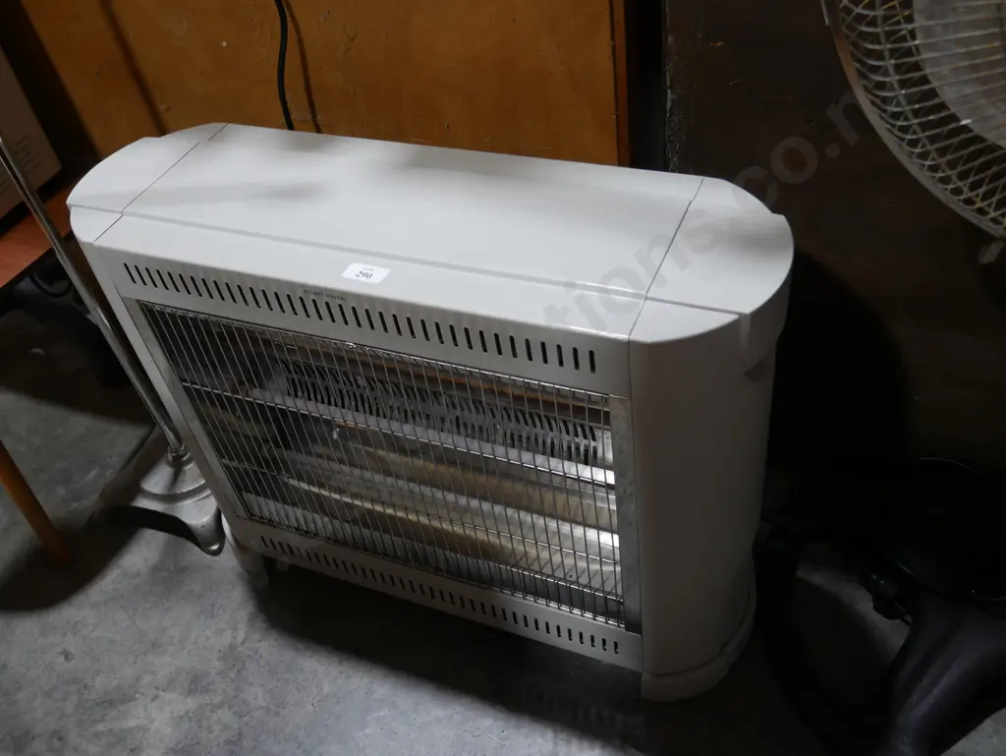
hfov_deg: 56.8
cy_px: 378
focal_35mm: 32
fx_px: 930
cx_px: 503
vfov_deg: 44.2
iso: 200
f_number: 3.6
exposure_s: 1/60
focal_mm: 16
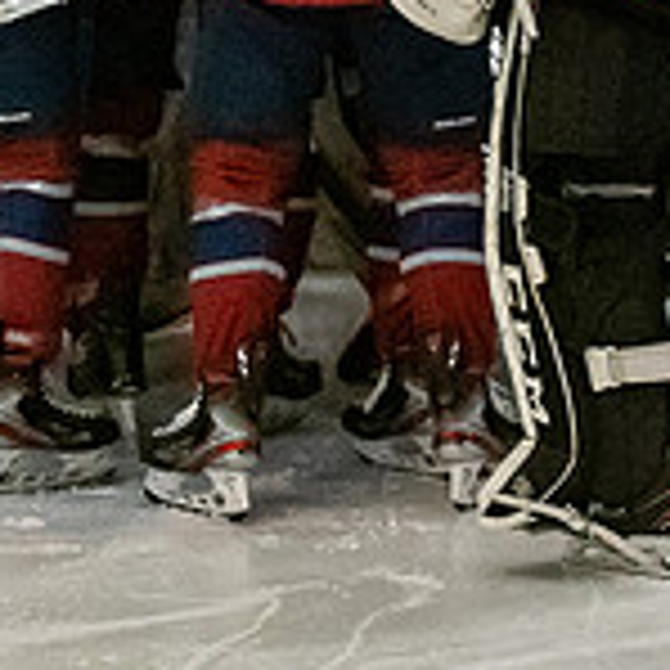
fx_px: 10226
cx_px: 273
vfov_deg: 3.7
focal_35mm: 467
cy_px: -412
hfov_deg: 3.8
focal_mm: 70
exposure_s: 1/800
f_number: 3.5
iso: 2500
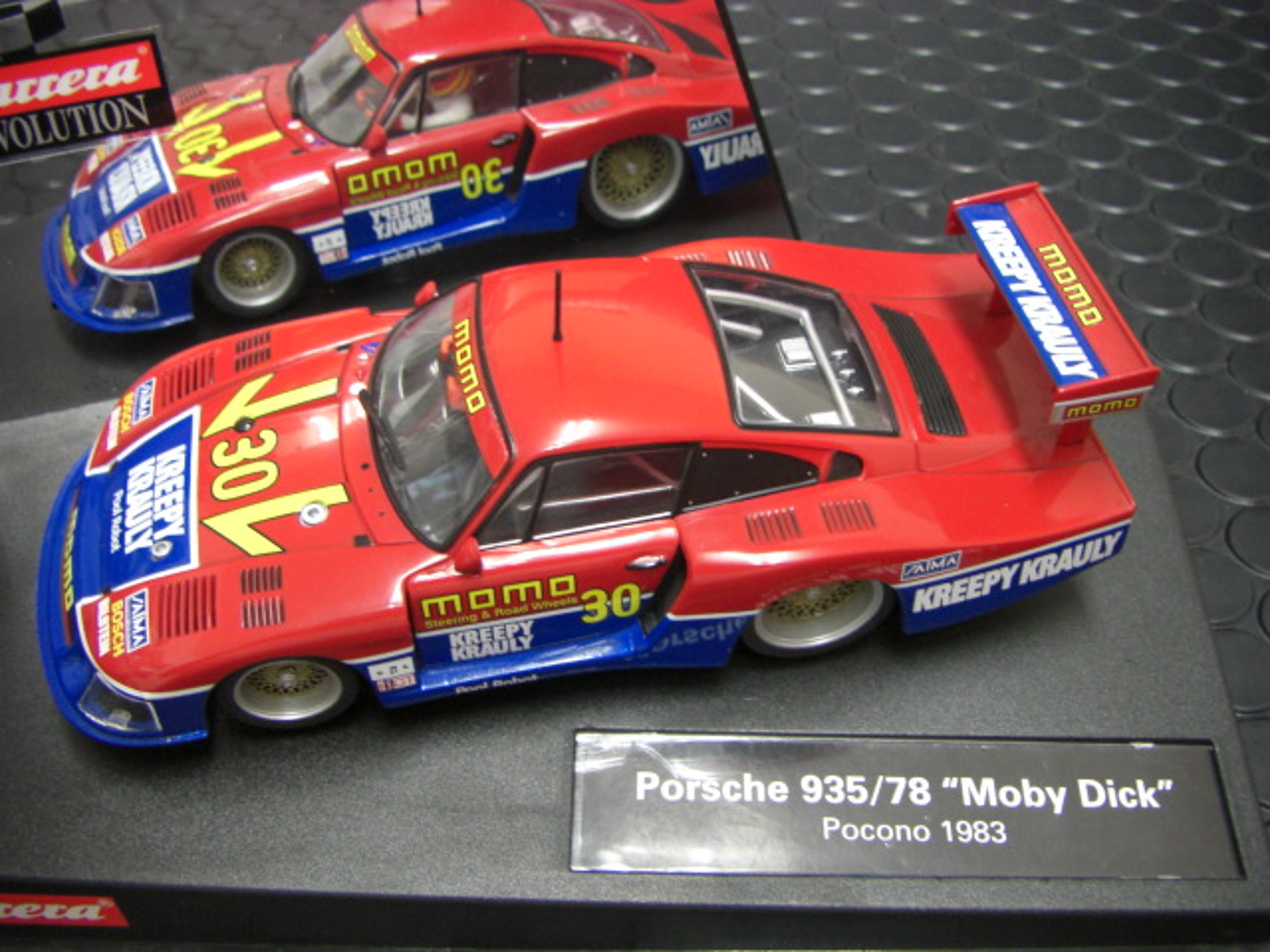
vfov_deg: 37.7
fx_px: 1394
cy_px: 476
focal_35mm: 38
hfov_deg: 49.0
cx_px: 635
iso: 200
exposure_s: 1/13
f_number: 3.4
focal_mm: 6.3
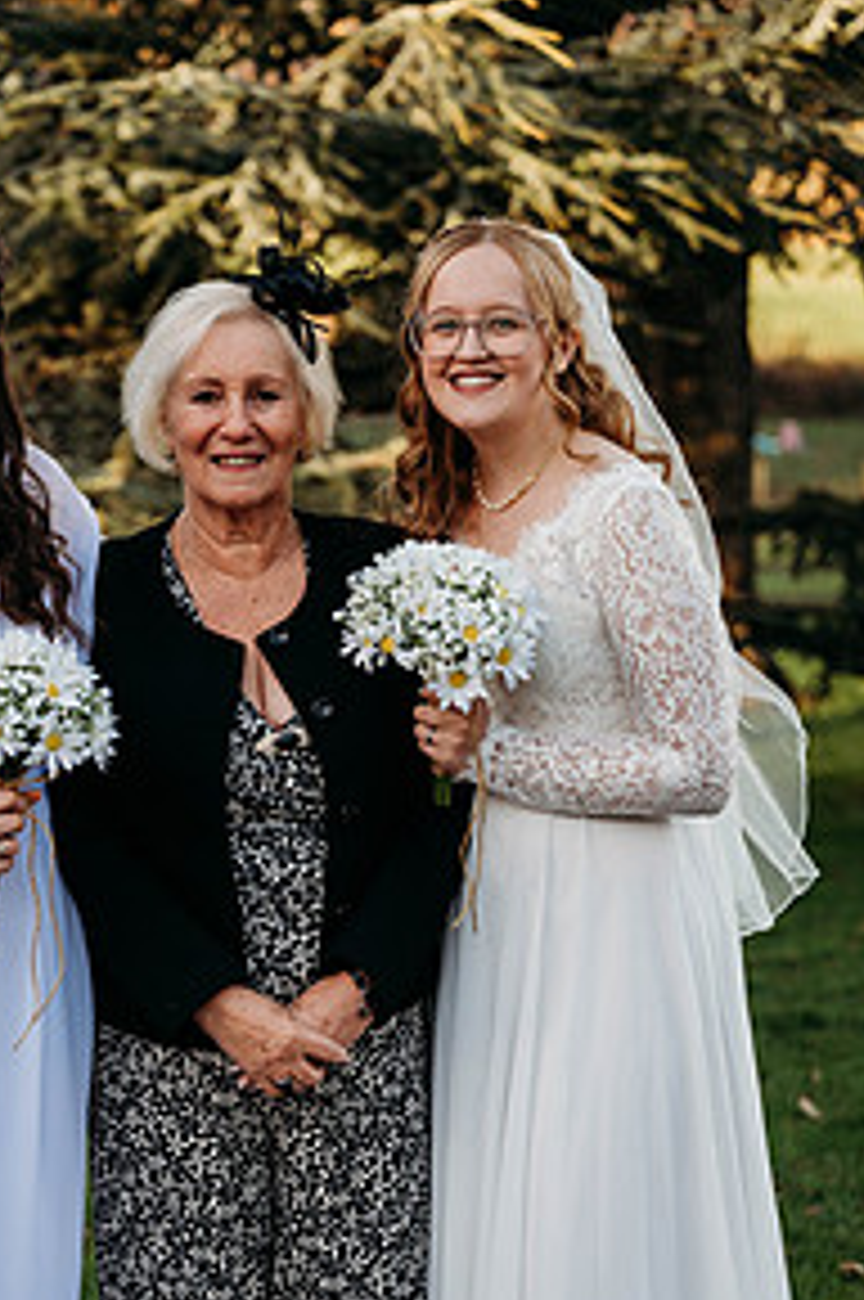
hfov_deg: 12.5
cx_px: 209
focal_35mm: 109
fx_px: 3933
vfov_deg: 18.7
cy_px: 936
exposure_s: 1/640
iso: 100
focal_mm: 70
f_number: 2.8
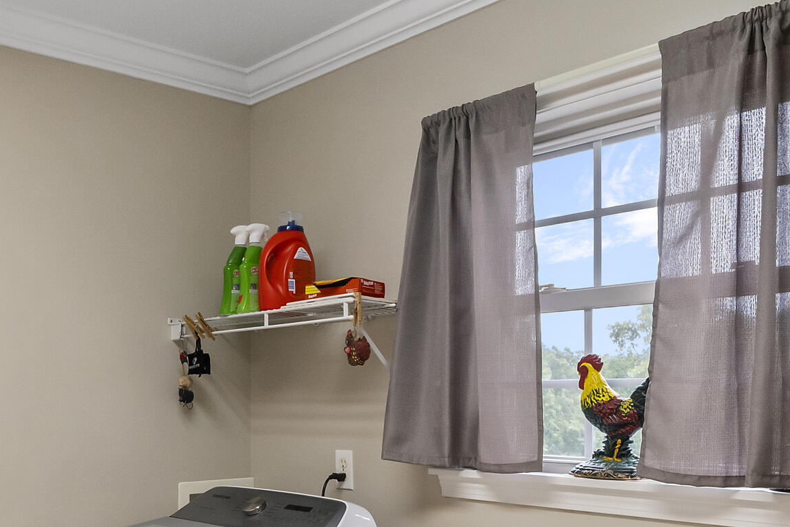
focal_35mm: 39
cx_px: 234
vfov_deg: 33.6
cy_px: 383
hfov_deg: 48.3
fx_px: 856
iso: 800
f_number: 8
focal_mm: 10
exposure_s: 1/25
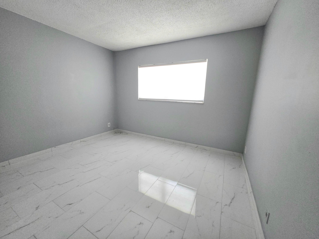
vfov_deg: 89.9
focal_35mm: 13
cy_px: 120
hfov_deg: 106.2
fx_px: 120
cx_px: 160
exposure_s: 1/60.2
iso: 80
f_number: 2.2
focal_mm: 1.7
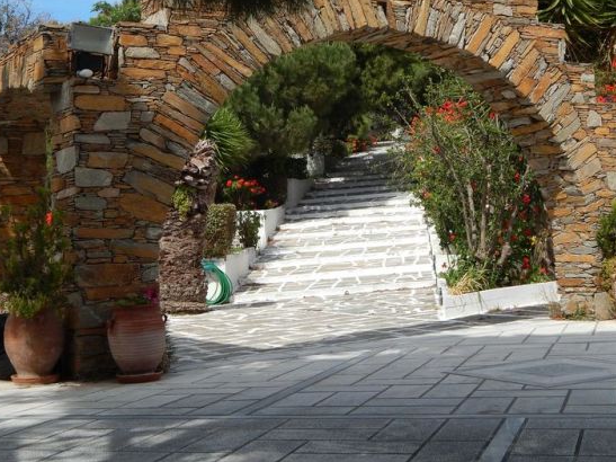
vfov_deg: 24.7
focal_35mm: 59
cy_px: 167
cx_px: 340
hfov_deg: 32.7
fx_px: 1050
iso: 125
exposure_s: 1/400
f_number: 7.1
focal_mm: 7.7
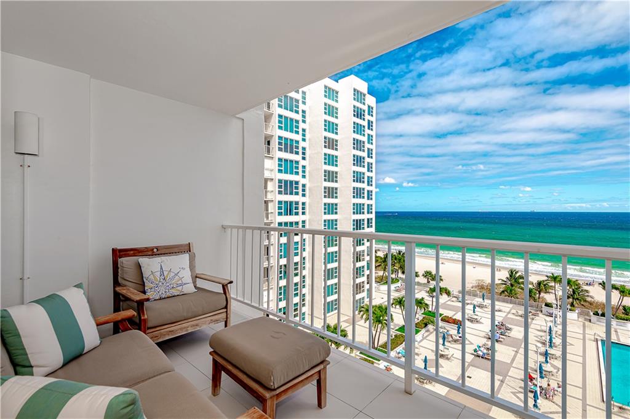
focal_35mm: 16
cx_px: 315
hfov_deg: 96.8
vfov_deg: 73.7
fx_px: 280
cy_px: 210
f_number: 9
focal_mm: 16
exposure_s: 1/200
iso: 200
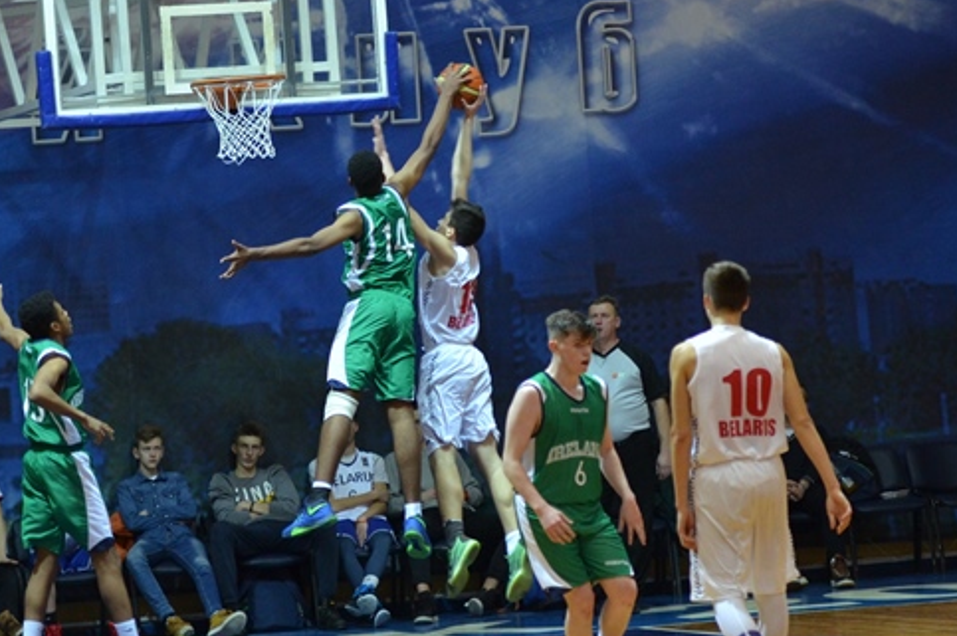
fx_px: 4329
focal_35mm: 163
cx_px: 335
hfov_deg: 12.6
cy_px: 363
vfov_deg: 8.4
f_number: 2.8
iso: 1000
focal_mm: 82
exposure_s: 1/250
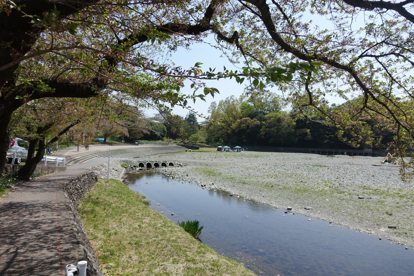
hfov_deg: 73.7
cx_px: 207
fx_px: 276
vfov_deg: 53.1
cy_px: 138
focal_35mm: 24
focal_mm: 8.8
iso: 125
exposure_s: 1/500
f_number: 1.8
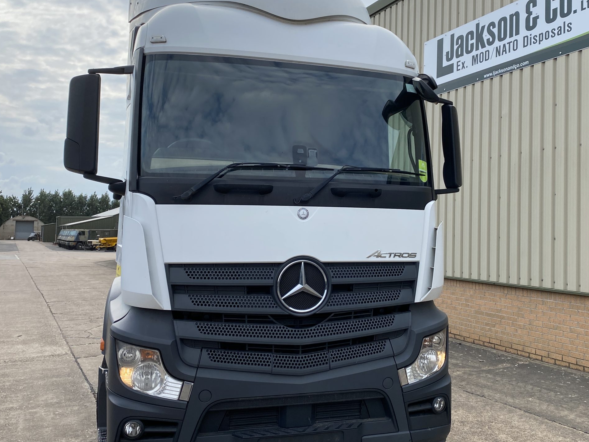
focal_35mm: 35
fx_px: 595
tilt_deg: +4.5
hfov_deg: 52.3
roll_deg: -1.1
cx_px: 353
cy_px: 211
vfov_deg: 40.7
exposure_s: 1/2315
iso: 32
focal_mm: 4.25
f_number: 1.8
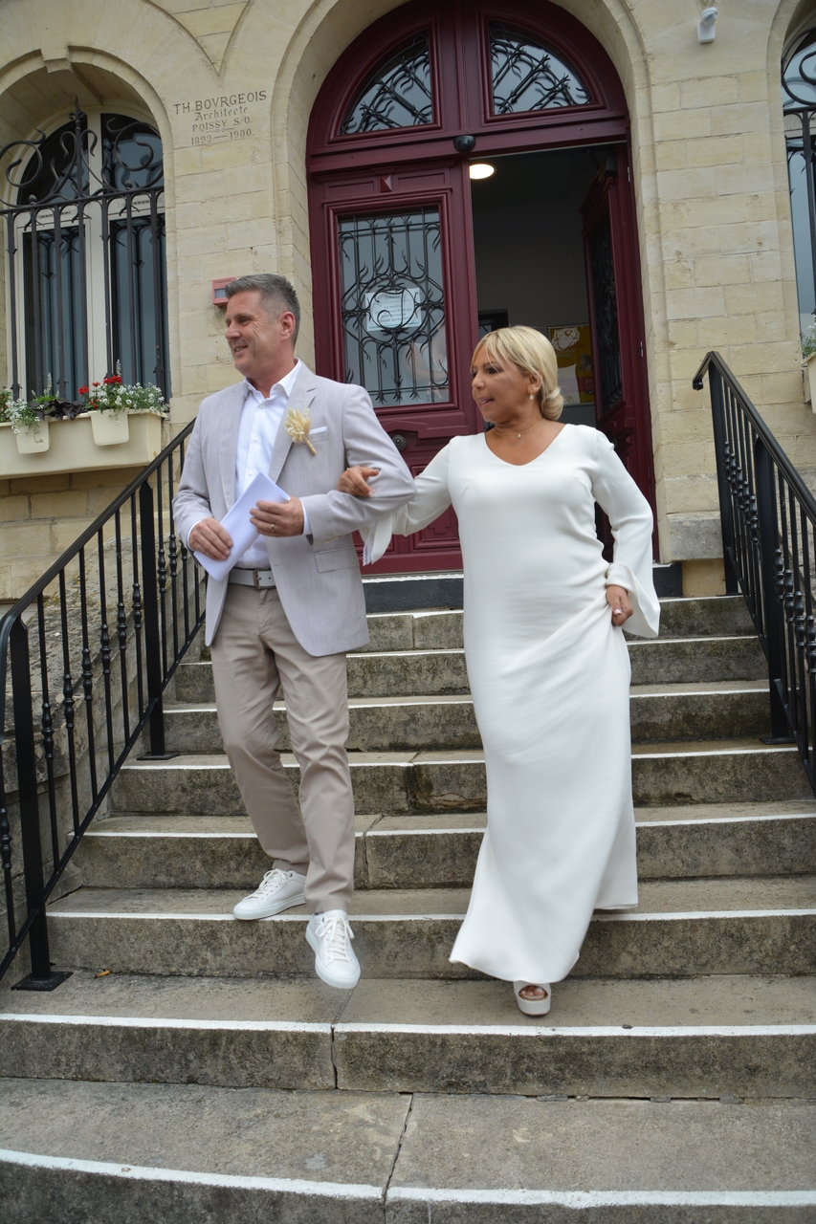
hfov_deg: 47.9
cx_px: 408
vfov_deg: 67.4
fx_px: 918
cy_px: 612
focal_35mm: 27
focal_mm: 18
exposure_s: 1/125
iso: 250
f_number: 5.6
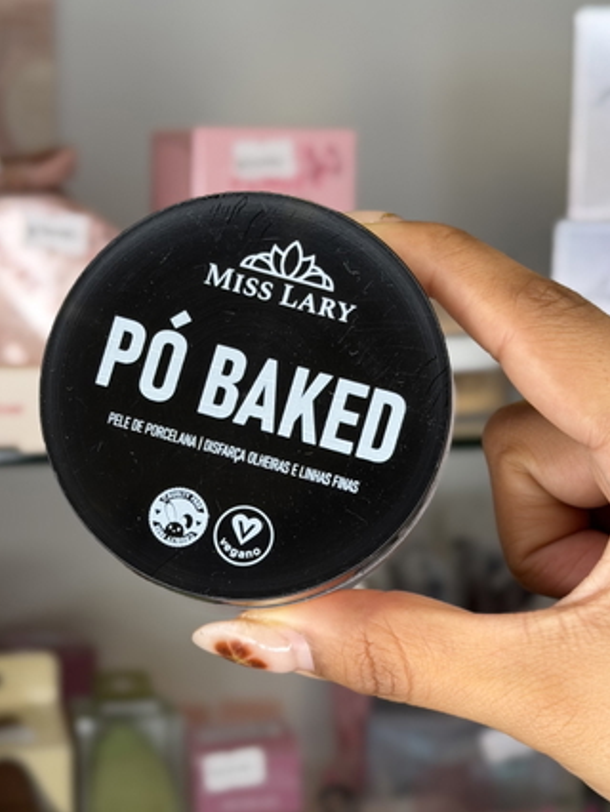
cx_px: 262
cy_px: 451
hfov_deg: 24.4
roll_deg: -0.8
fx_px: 1408
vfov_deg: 32.1
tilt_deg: -11.6
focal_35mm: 60
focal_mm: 6.76
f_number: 1.78
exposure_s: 1/118
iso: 80
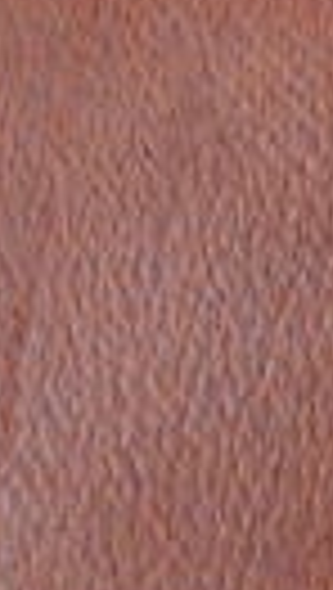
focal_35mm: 314
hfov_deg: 3.7
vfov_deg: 6.8
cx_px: 1238
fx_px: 4913
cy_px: -144
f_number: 4
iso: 200
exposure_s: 1/2.9
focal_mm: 10.6
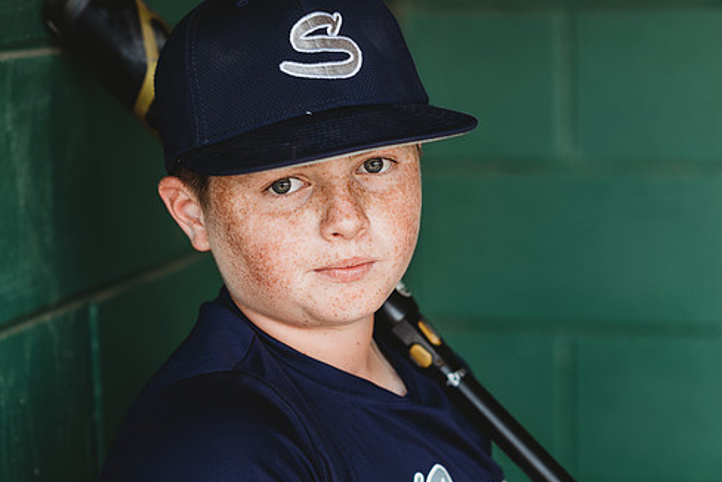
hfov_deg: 20.2
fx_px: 2027
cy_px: 279
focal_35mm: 101
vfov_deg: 13.6
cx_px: 368
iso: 100
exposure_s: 1/80
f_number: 2.8
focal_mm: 85
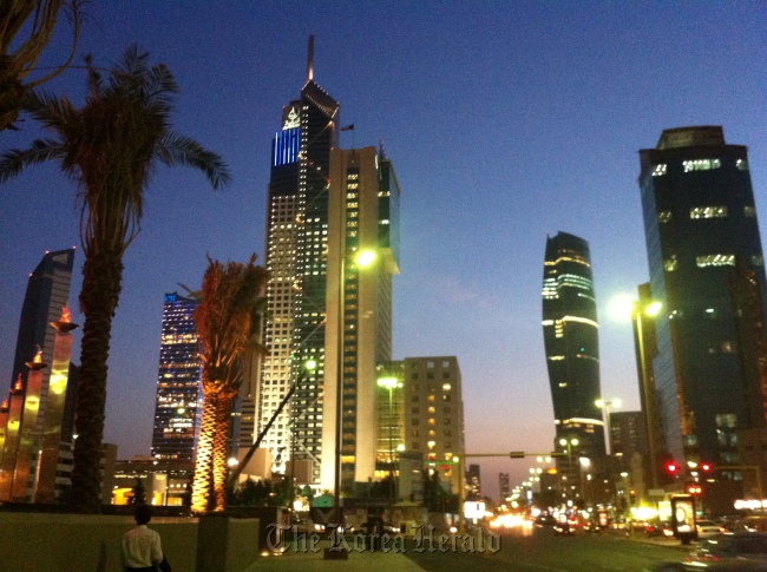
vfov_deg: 40.6
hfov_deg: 52.7
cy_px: 286
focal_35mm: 35
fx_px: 774
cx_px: 384
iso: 640
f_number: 2.8
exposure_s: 1/15
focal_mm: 3.85
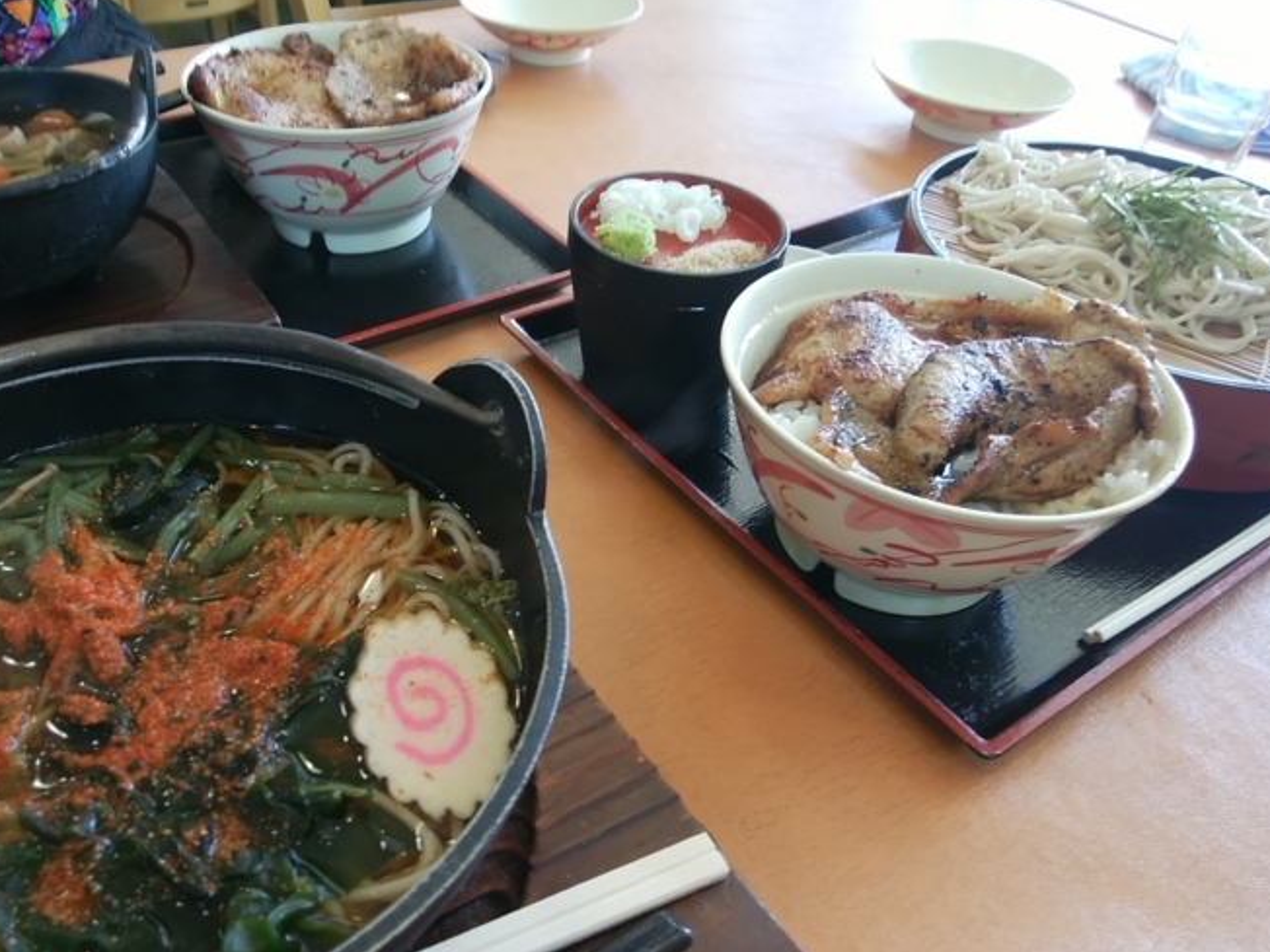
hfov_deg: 65.1
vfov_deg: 51.3
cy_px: 510
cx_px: 551
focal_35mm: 27
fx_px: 991
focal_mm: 3
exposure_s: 1/24
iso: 50
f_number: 2
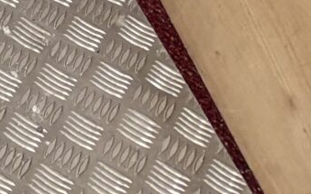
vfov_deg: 5.4
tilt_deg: -30.0
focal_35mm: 208
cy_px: -631
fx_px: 1763
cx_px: -854
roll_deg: -3.0
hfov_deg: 7.6
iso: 64
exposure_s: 1/50
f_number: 1.6
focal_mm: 5.96
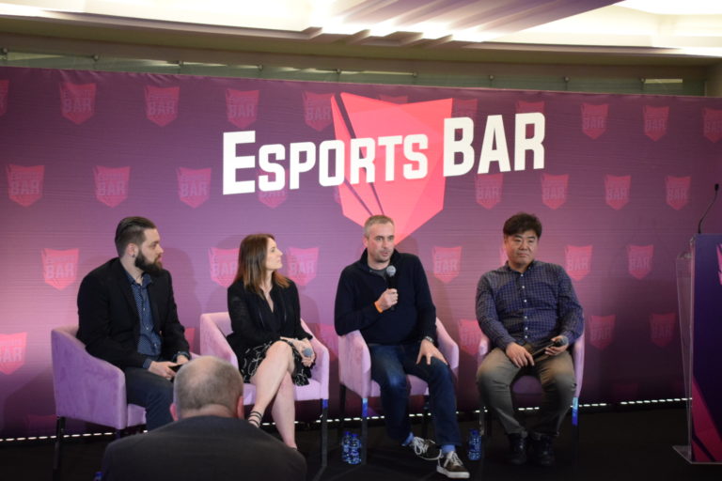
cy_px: 240
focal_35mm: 57
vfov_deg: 23.8
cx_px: 361
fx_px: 1143
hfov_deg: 35.1
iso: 2200
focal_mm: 38
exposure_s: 1/60
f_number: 4.8
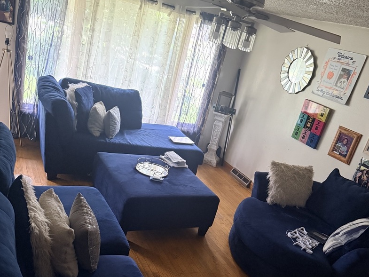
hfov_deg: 55.3
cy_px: 185
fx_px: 352
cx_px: 186
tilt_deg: -22.0
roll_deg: -17.2
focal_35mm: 33
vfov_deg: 42.4
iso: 800
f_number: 1.78
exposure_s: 1/53
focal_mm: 6.76
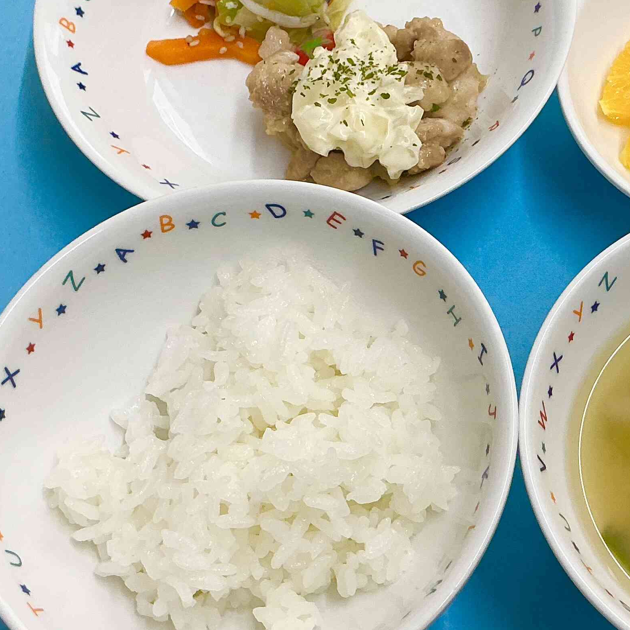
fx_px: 1359
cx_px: 468
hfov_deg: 25.8
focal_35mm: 66
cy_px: 283
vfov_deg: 26.1
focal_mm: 3
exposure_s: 1/120
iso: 40
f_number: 1.8
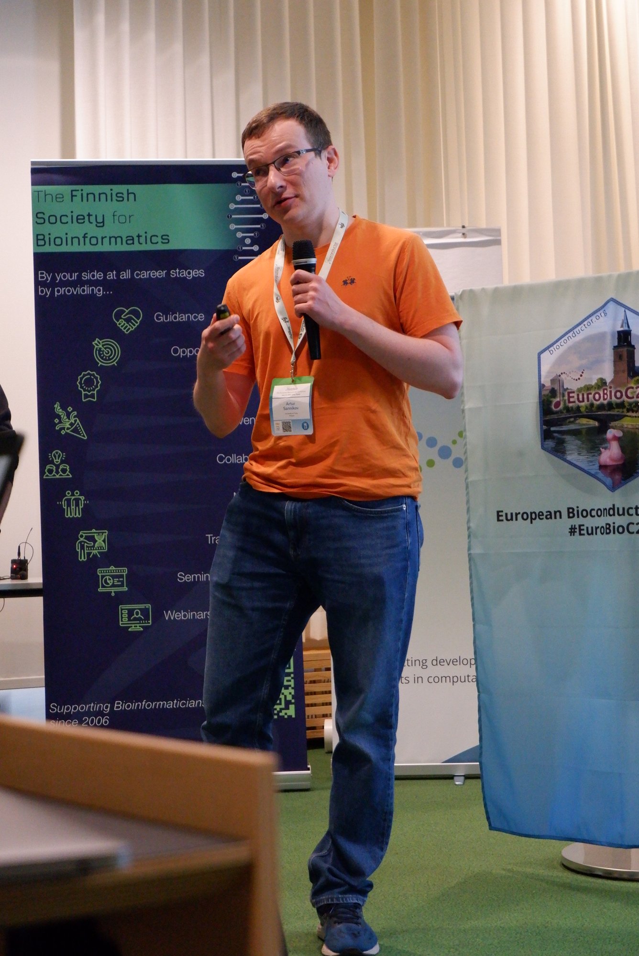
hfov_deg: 20.0
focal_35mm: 68
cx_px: 320
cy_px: 478
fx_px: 1808
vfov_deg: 29.6
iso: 6400
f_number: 5.6
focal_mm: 45
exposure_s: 1/125
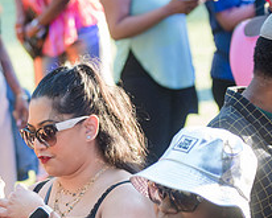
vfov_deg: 6.3
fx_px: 1957
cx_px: 55
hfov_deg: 7.9
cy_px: 227
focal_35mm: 243
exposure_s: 1/400
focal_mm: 92
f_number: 4
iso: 1000
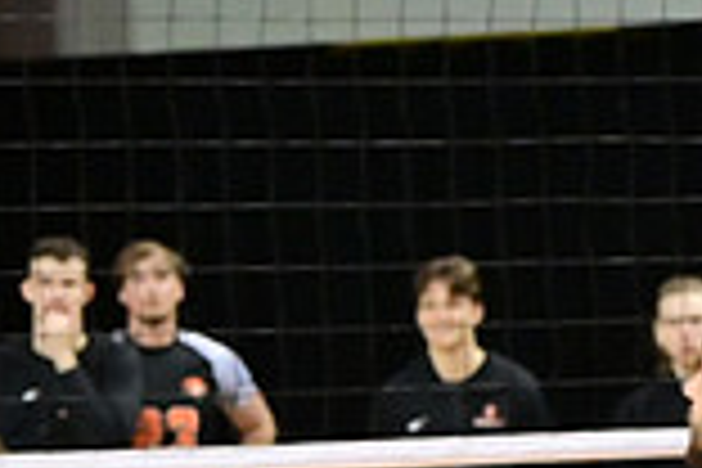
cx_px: -400
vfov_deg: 3.1
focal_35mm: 435
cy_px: -322
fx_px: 8482
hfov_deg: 4.7
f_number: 5.6
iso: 2500
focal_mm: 78
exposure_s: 1/800
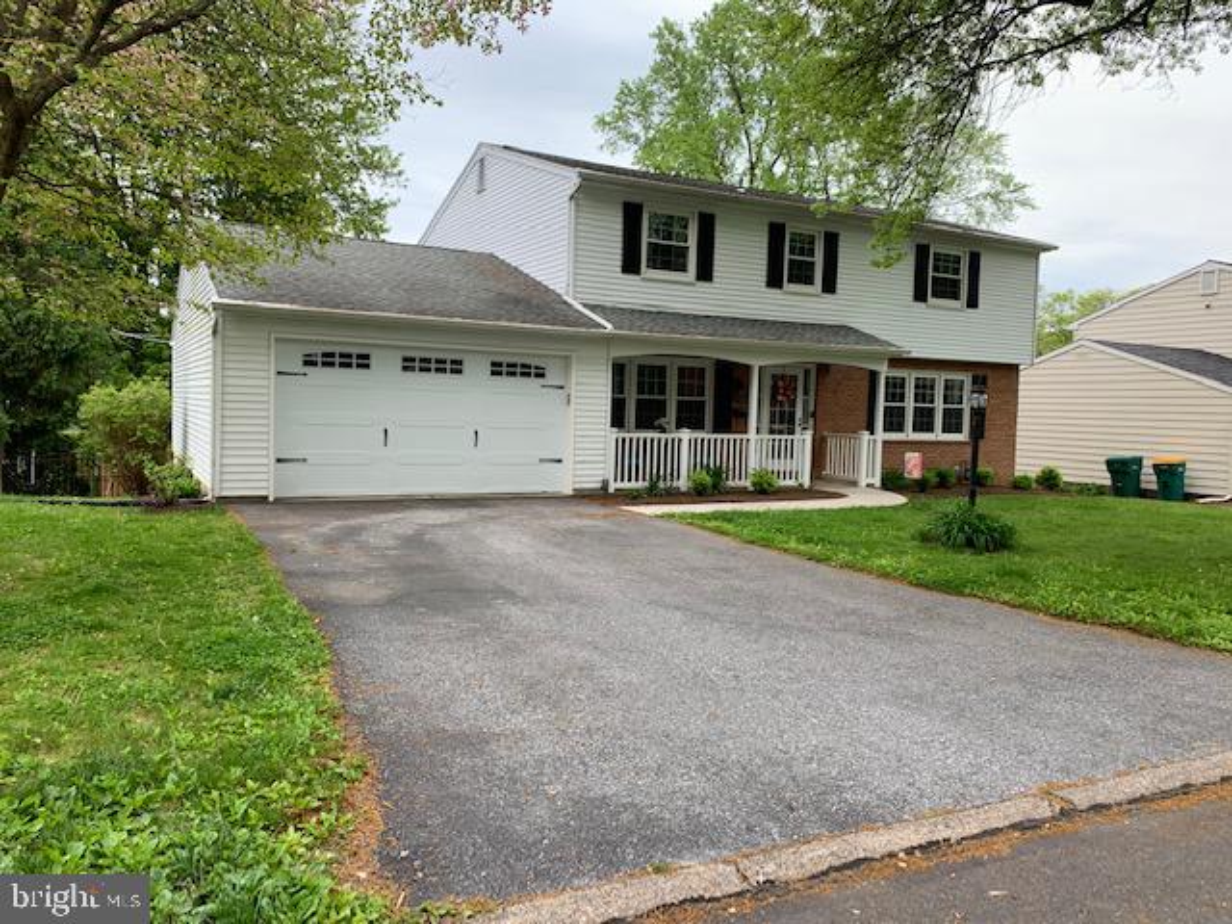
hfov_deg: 67.3
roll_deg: -1.7
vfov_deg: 53.1
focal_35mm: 26
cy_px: 462
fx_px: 925
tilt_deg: -3.2
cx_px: 616
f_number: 1.8
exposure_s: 1/459
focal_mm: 4.25
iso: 25
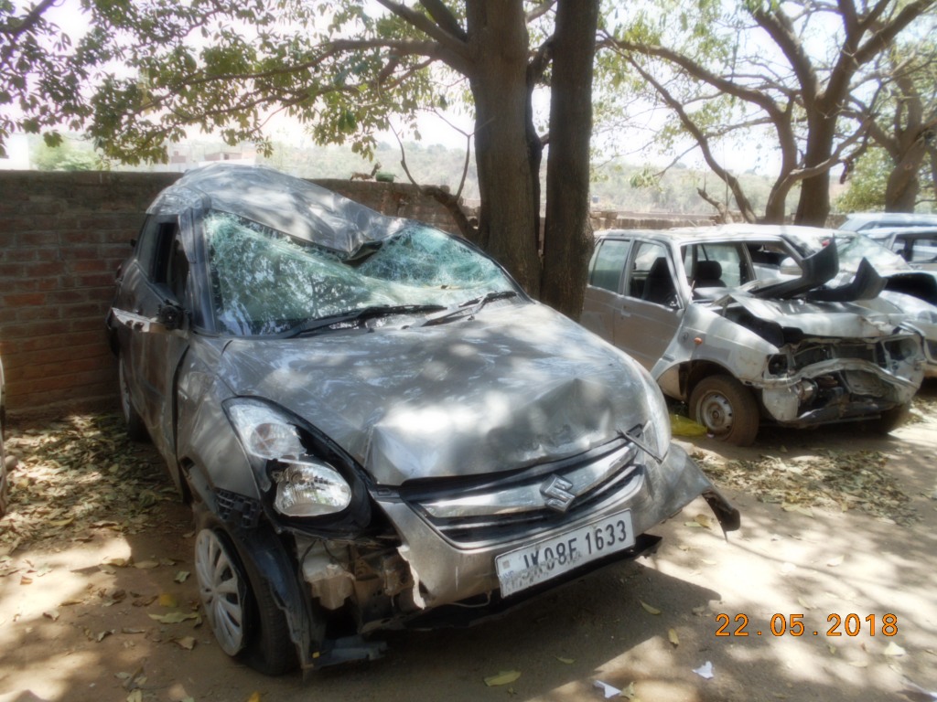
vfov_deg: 53.1
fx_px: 704
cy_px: 351
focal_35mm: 26
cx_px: 468
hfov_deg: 67.3
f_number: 3.2
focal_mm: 4.6
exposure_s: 1/200
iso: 80
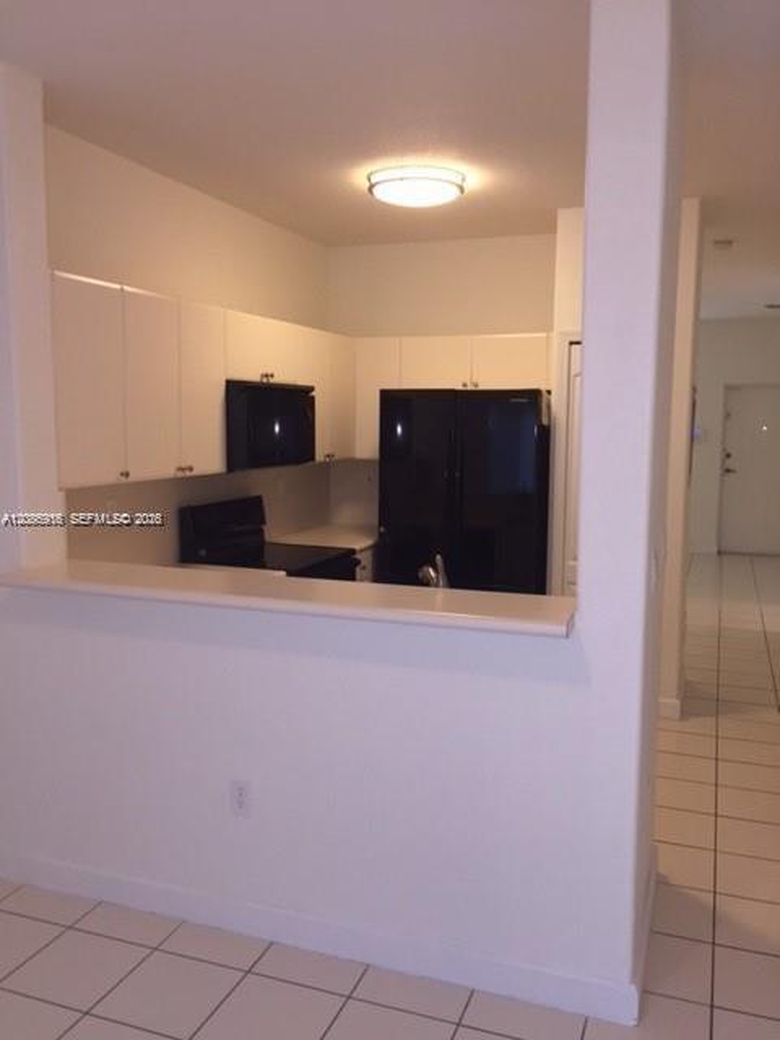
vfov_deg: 61.7
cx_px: 390
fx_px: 871
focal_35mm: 29
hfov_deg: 48.2
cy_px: 520
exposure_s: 1/30
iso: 80
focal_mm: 4.15
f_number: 2.2
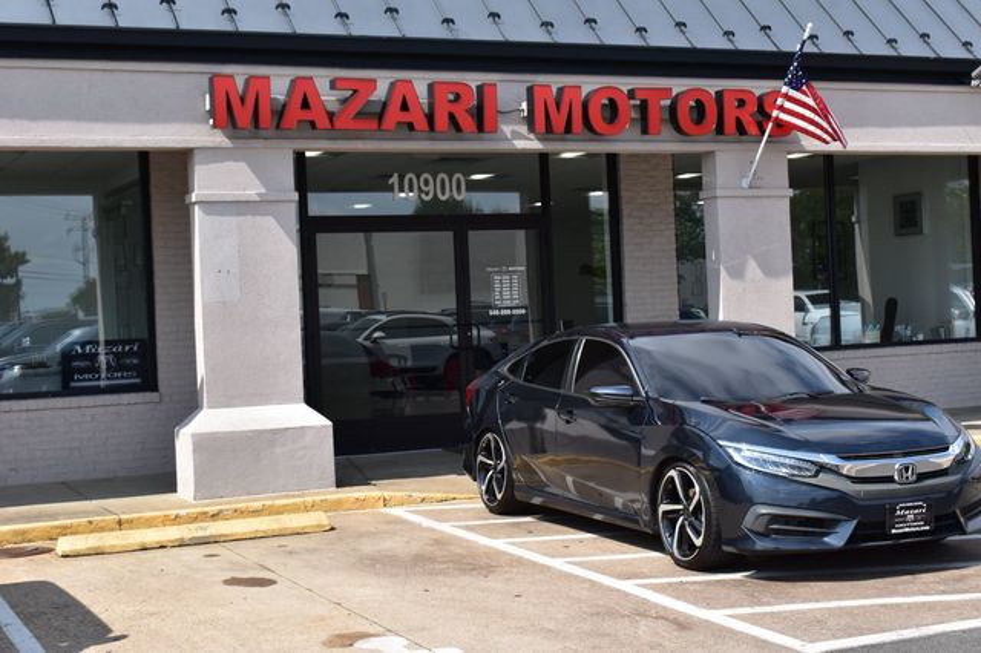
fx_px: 1552
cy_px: 326
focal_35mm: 57
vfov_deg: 23.8
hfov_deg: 35.1
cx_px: 490
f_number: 11
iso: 400
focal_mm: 38
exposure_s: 1/500
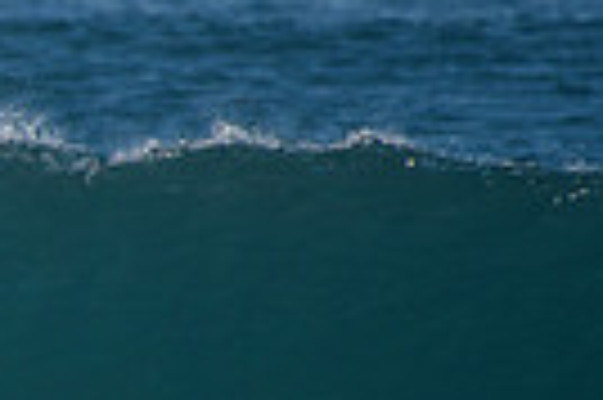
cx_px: -617
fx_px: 39214
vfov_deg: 0.6
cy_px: 428
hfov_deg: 0.9
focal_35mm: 2344
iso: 280
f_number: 5.6
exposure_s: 1/2000
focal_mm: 500
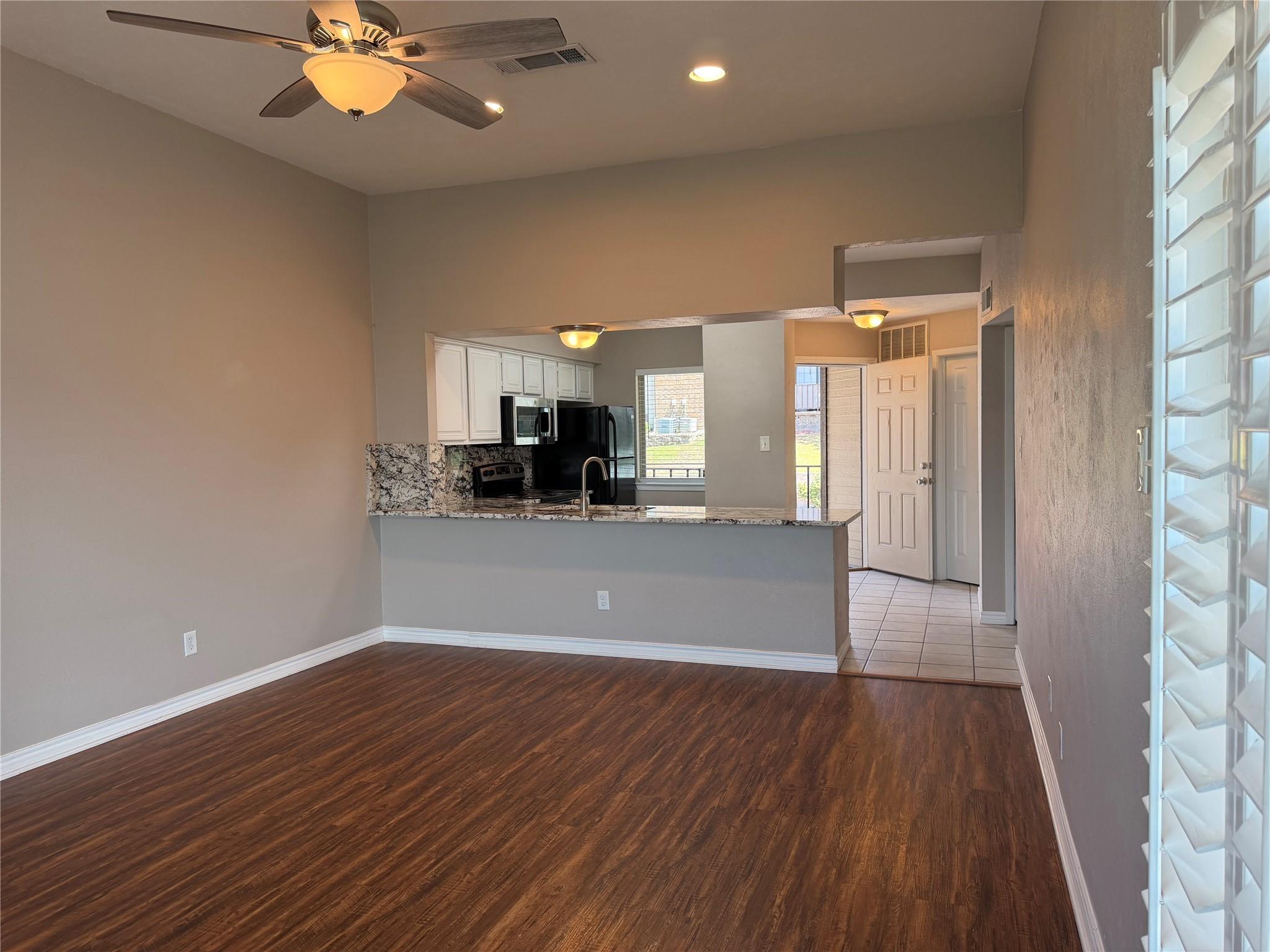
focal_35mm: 24
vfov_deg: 56.8
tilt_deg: -3.2
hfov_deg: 71.6
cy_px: 476
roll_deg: +1.8
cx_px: 635
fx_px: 881
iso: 125
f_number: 1.78
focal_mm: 6.76
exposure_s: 1/195
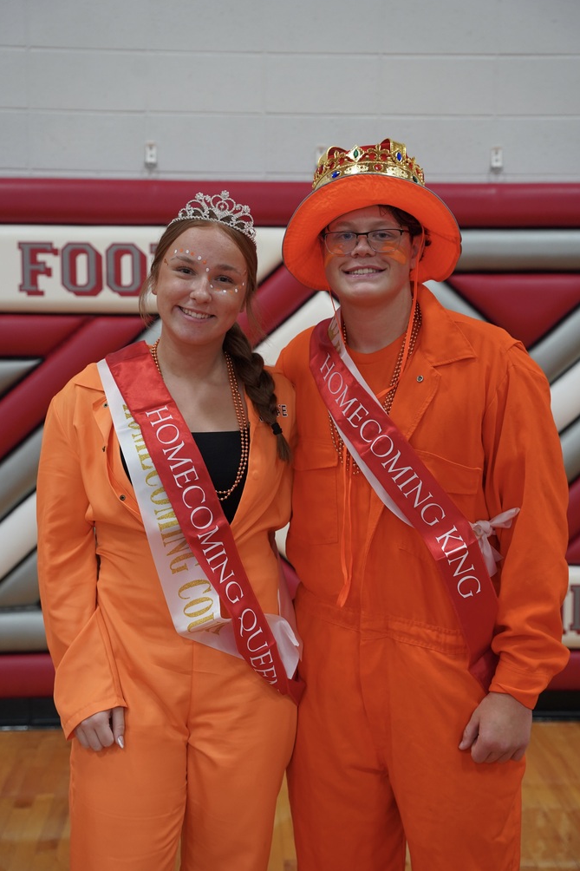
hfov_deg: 26.1
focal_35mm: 52
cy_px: 438
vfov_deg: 38.4
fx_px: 1250
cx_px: 294
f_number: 4
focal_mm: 50.7
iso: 1600
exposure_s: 1/160
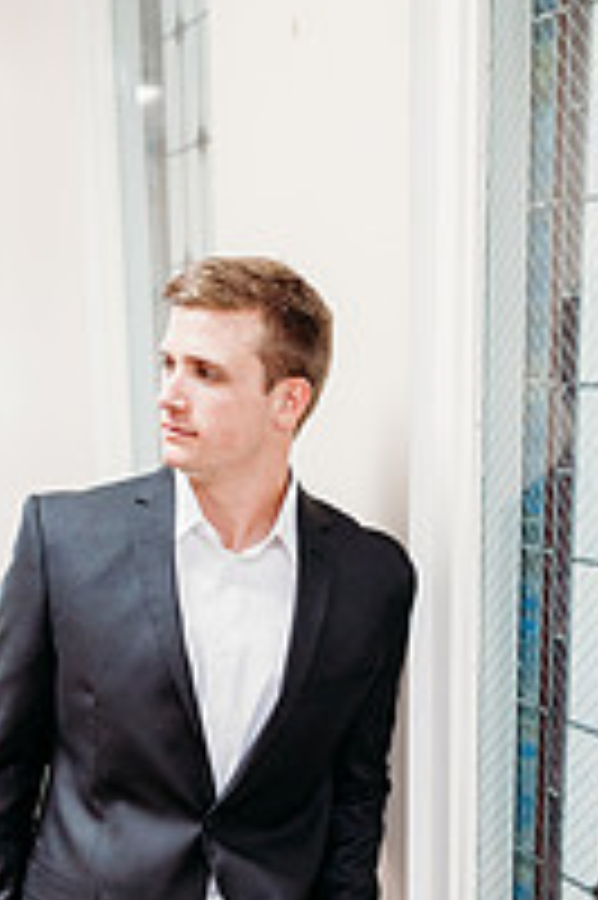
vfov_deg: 35.6
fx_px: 1348
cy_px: 734
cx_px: 247
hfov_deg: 25.0
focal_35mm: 54
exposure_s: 1/160
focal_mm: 24
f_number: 2.5
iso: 640
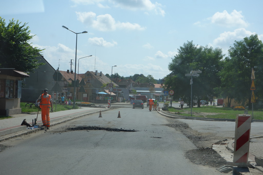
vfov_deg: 22.6
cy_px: 88
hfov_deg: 33.4
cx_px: 132
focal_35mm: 60
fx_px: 438
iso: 125
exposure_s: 1/800
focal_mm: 22.25
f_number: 5.6
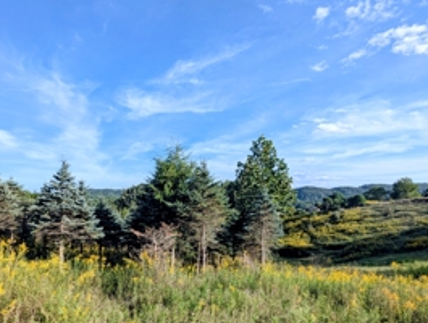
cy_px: 212
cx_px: 193
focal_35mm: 22
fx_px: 273
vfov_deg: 60.0
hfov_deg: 76.1
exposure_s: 1/1091
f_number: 2.2
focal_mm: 2.35
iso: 49
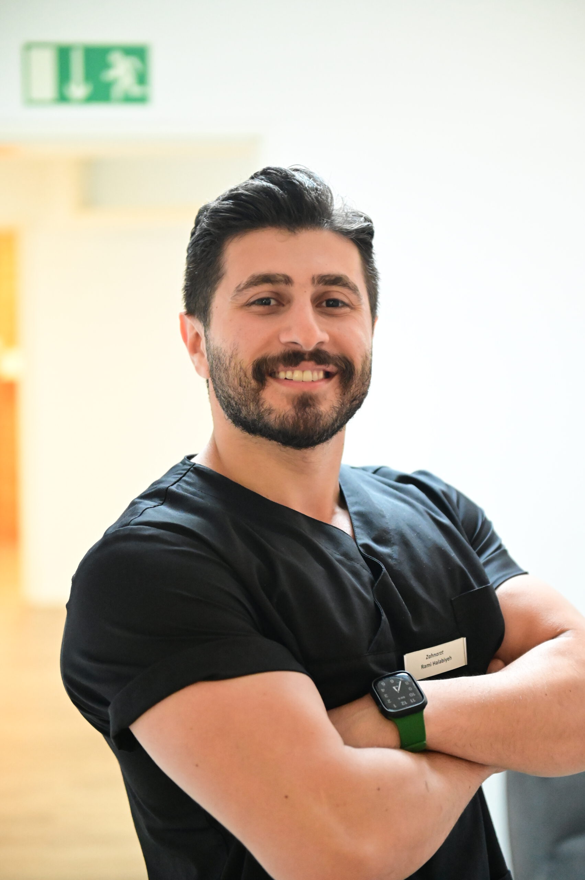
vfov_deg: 28.9
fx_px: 1709
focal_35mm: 70
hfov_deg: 19.4
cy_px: 440
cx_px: 292
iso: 12800
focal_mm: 70
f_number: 2.8
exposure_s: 1/160
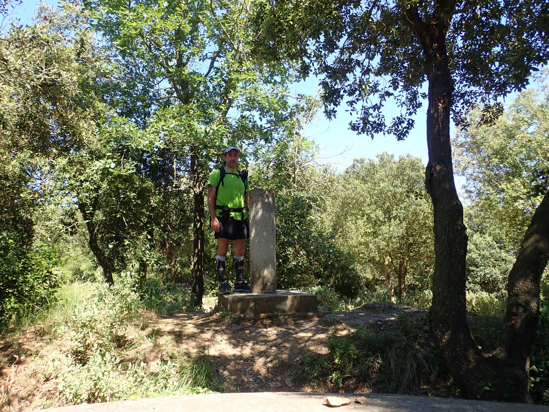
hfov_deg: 60.0
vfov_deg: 46.8
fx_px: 476
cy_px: 206
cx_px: 274
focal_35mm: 30
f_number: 3.2
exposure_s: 1/250
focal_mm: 5.5
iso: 100
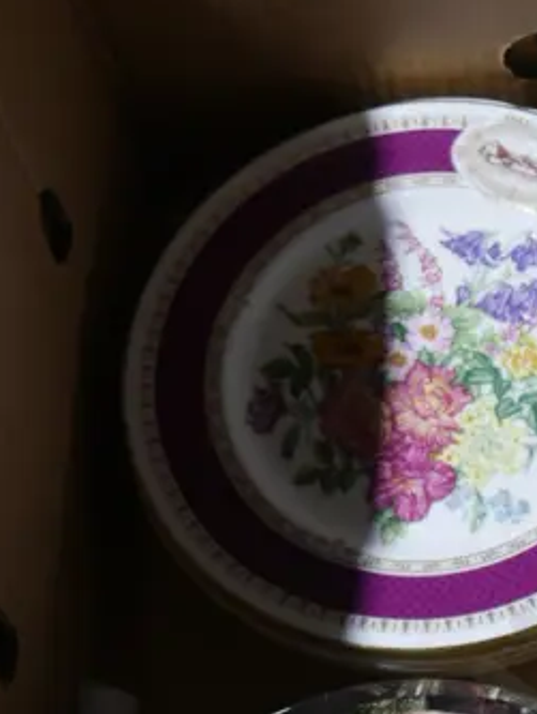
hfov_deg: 14.8
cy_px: 650
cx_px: 546
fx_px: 2024
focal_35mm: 98
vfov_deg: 19.6
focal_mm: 16
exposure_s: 1/60
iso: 250
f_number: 3.6
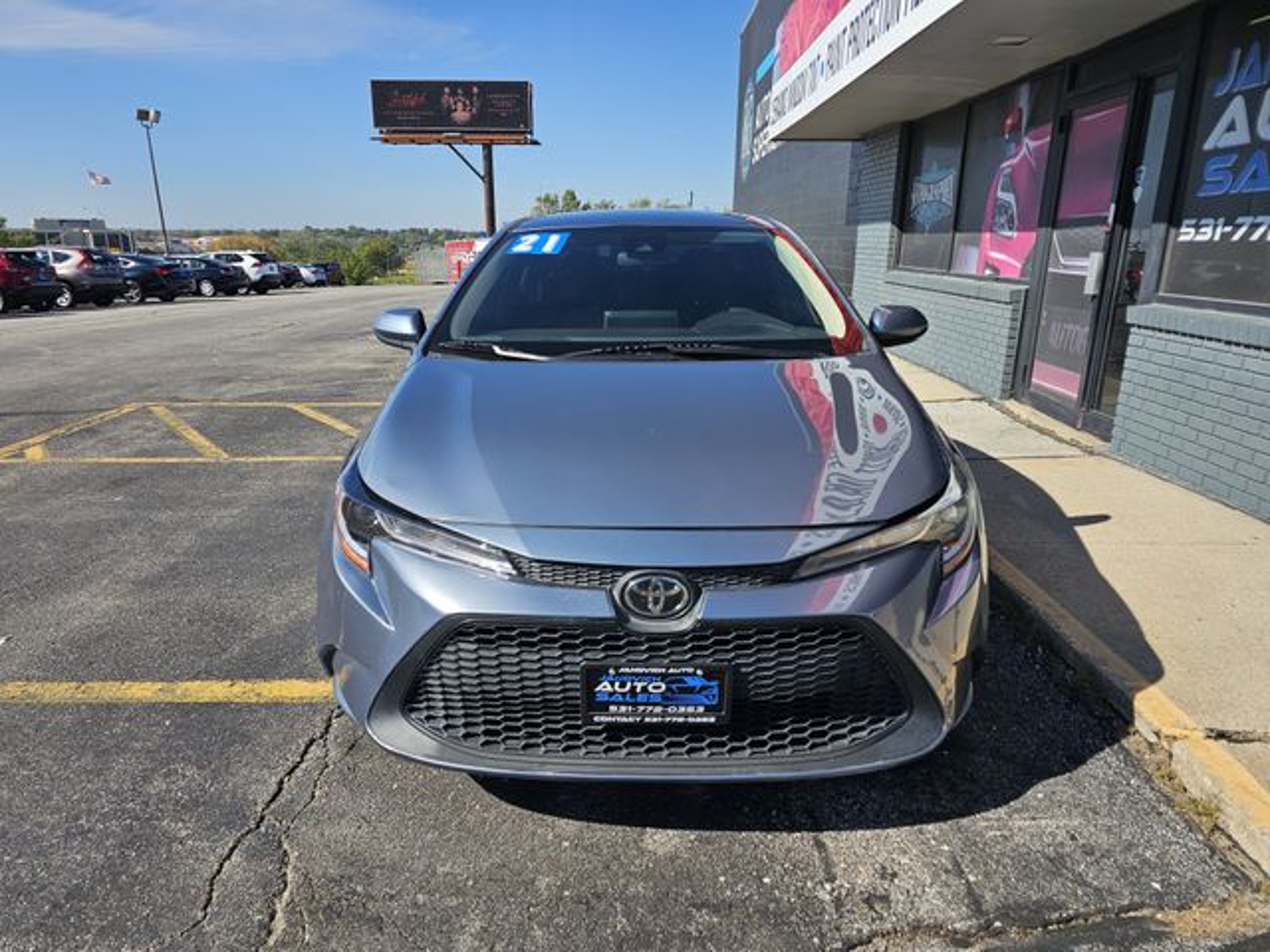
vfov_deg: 58.9
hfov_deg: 73.9
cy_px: 476
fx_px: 844
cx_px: 635
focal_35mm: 23
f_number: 1.7
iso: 10
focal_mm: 6.3
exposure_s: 1/750
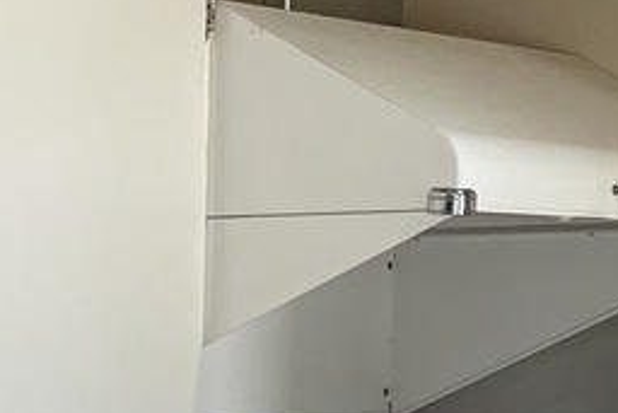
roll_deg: -0.6
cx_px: -179
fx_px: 2611
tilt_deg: -6.7
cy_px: 630
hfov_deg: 13.1
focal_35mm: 152
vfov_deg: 8.8
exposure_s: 1/120
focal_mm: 4.2
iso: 100
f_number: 1.6
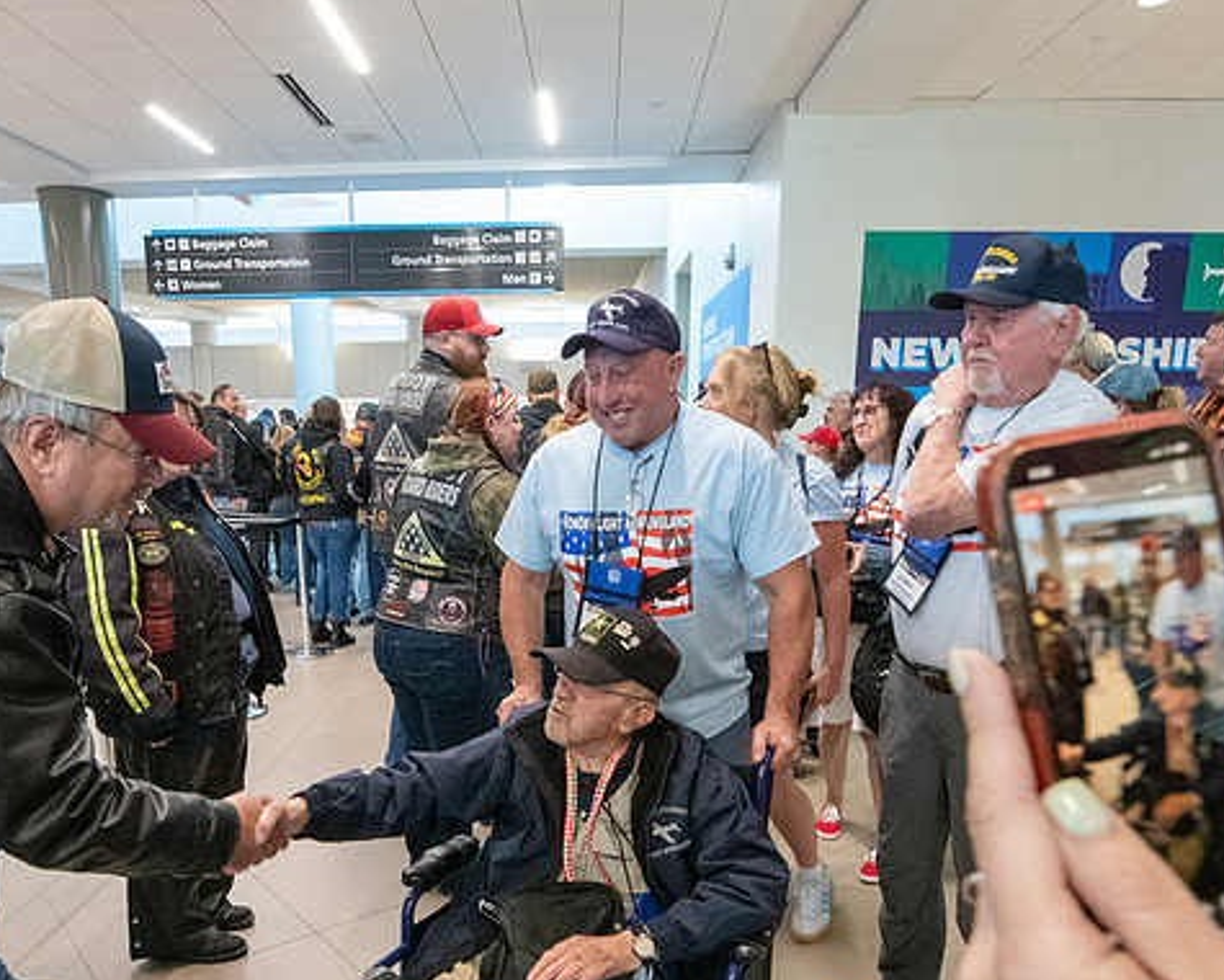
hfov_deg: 63.7
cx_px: 513
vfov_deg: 52.2
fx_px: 978
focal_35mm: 27
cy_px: 653
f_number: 7.1
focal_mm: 16
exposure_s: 1/80
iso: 8000
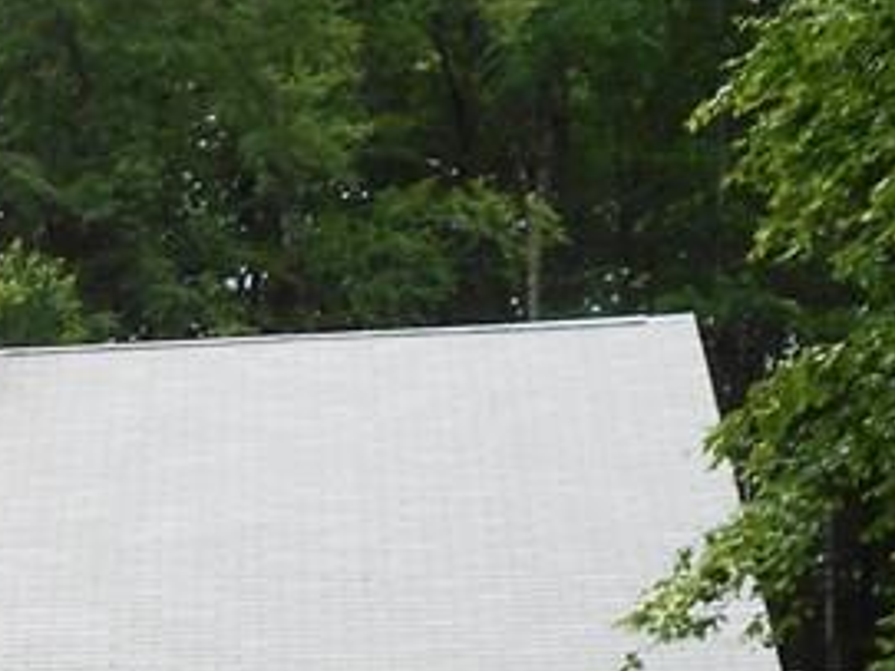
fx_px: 3618
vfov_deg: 10.3
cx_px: -578
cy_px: 919
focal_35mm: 140
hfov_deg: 13.1
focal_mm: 6.7
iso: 80
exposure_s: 1/250
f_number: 3.9
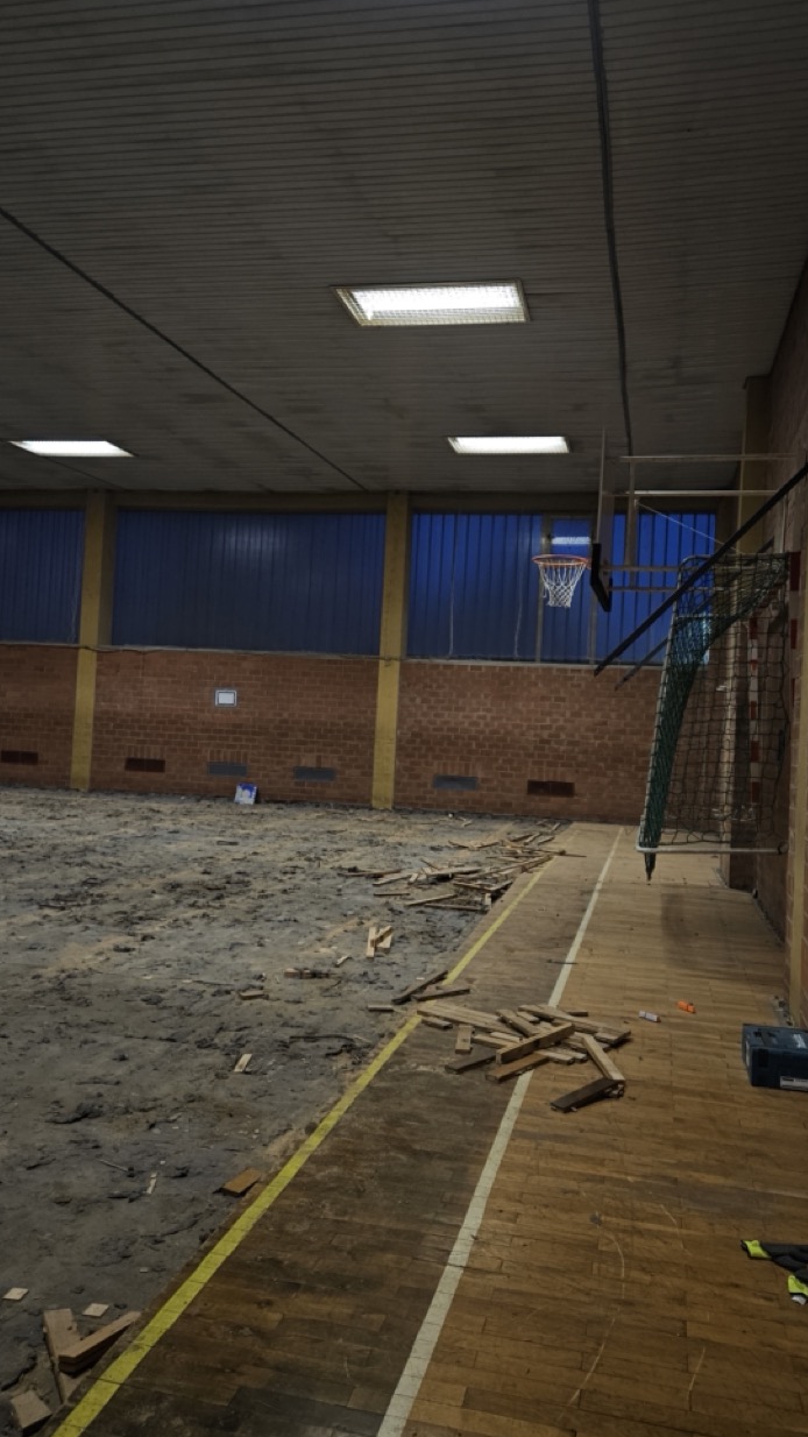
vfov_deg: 71.9
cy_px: 718
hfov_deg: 44.3
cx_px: 438
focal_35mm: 26
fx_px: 990
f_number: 1.8
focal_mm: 5.4
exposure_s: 1/100
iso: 160
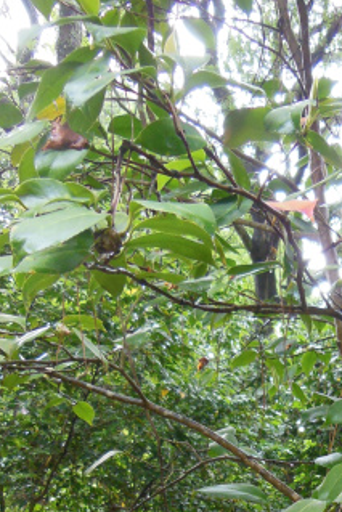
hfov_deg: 22.8
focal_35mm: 57
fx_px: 811
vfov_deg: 31.6
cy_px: 542
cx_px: 351
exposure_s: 1/30
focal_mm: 4.5
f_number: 3.5
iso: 400
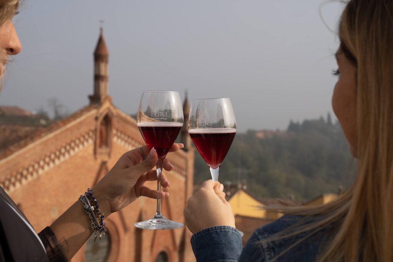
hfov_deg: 28.8
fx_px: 764
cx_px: 196
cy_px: 131
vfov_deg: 19.5
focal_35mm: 70
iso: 100
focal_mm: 70
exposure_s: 1/200
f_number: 10
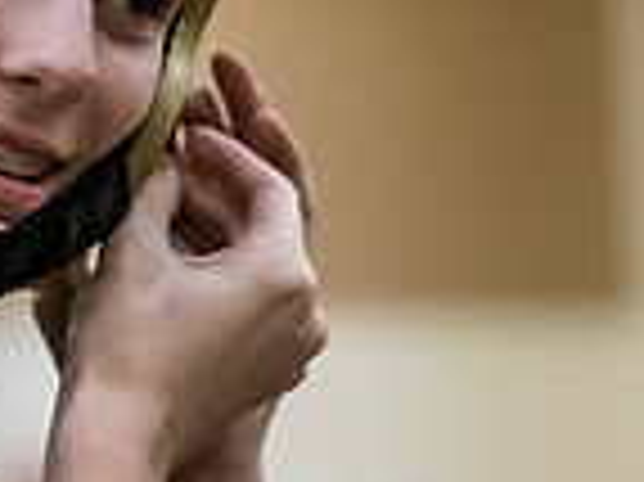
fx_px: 10614
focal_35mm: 571
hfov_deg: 3.5
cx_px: -214
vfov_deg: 2.6
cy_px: 449
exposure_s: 1/1600
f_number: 1.2
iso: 1250
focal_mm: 45
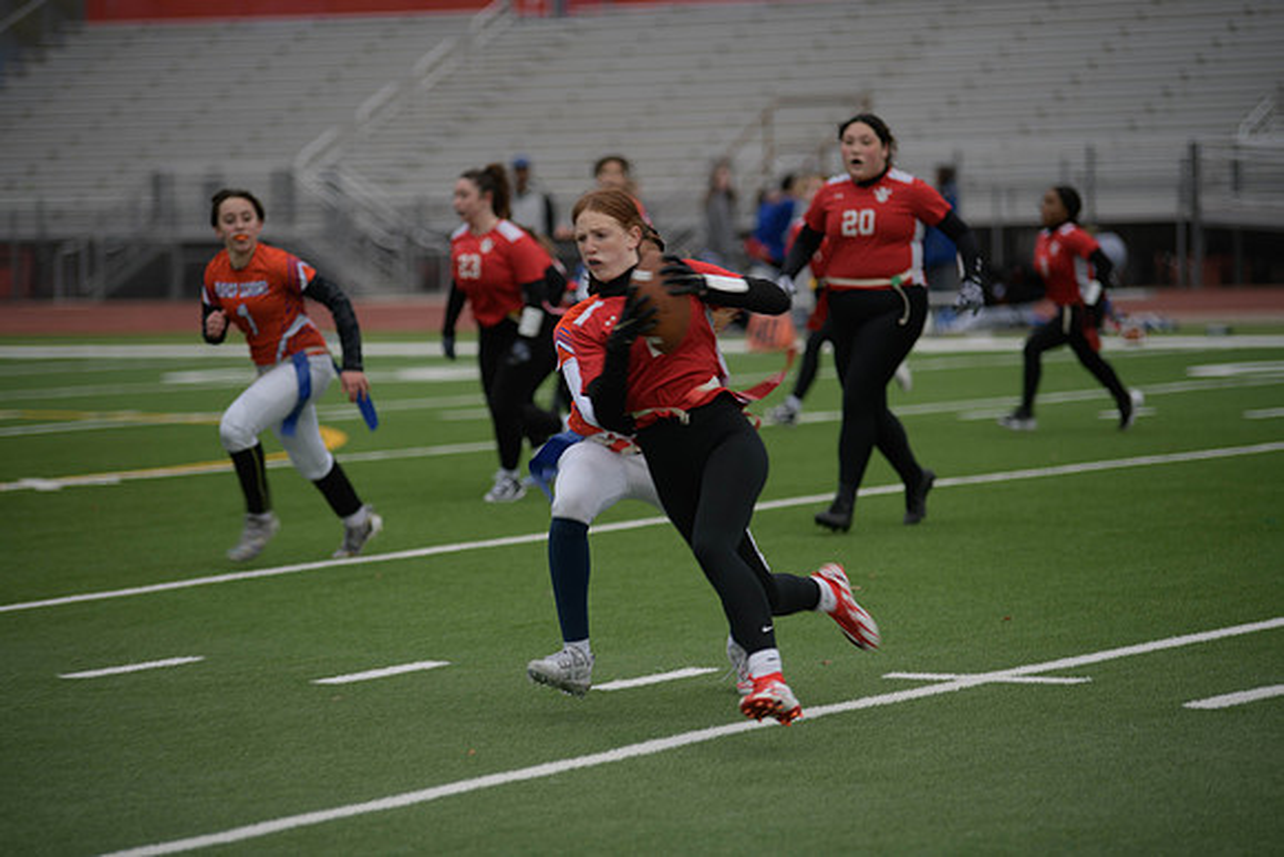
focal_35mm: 170
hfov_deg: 12.1
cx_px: 642
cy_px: 428
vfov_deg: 8.1
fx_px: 6064
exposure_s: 1/200
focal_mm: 170
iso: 90
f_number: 2.8
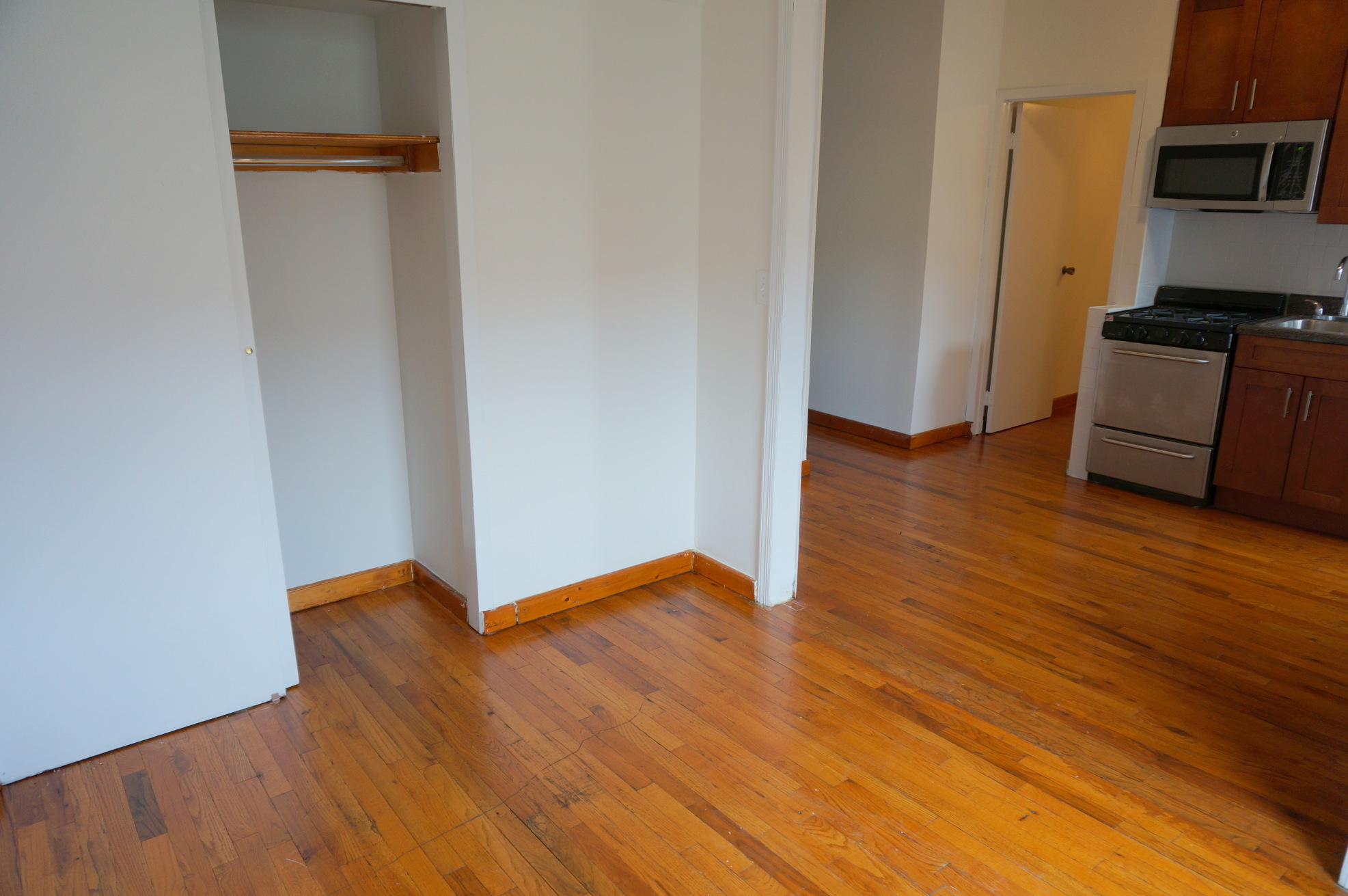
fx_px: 898
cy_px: 448
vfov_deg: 53.0
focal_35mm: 24
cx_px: 674
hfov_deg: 73.8
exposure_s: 1/60
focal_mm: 16
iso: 200
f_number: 4
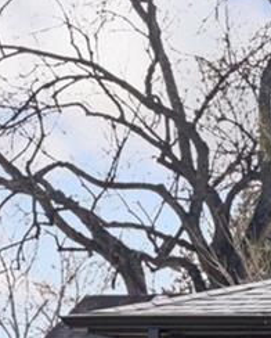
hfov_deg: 3.7
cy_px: 467
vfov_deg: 4.9
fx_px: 3930
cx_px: 1070
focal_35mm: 393
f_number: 9
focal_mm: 64
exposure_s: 1/800
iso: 400
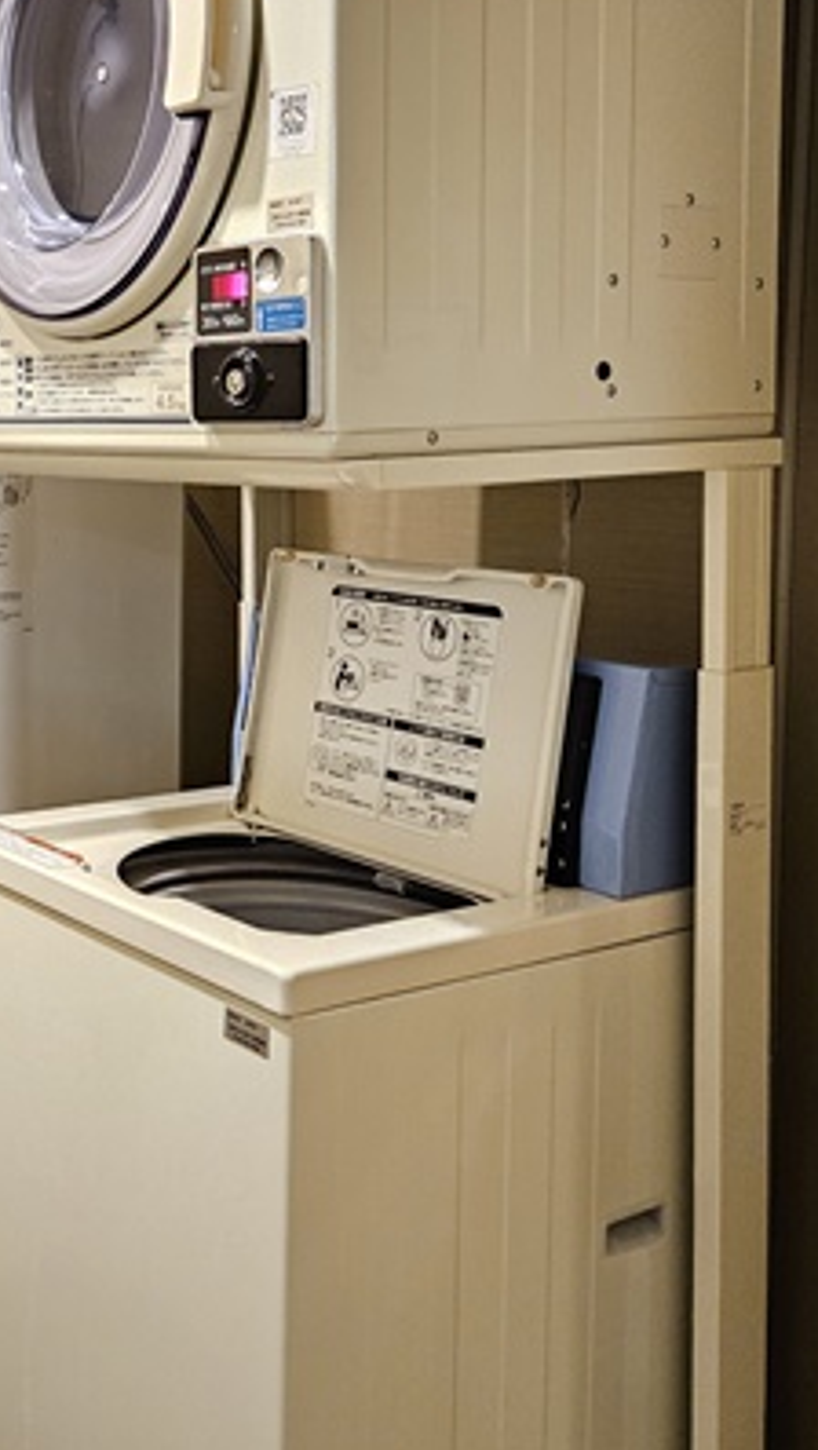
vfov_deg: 48.9
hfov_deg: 27.4
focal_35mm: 41
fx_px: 1577
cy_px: 548
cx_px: 0
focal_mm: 5.4
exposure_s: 1/60
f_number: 1.8
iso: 800
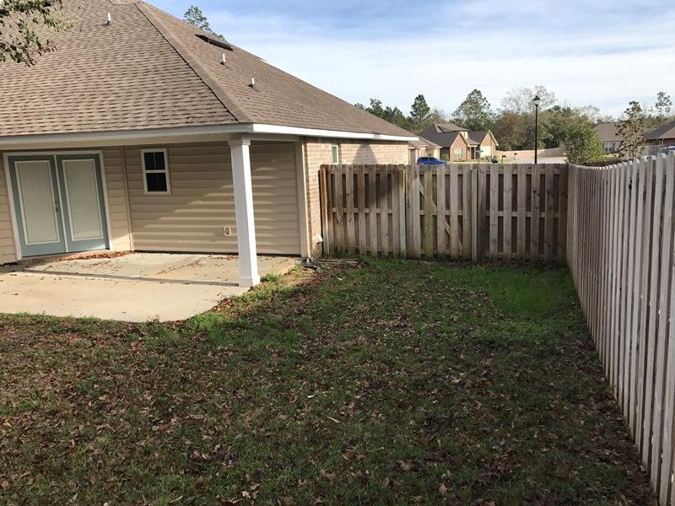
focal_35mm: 28
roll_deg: +2.2
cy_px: 253
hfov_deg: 63.4
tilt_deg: -9.7
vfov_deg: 49.7
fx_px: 546
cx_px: 338
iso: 20
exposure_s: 1/1126
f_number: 1.8
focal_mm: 3.99
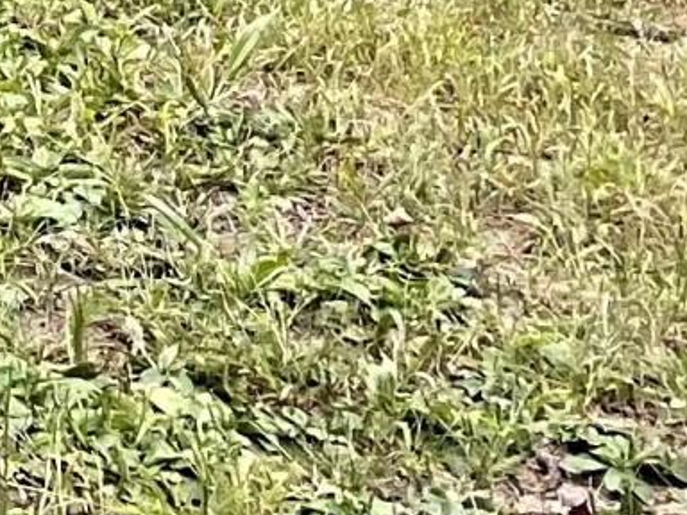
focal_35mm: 203
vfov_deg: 6.3
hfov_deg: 8.9
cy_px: -1348
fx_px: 4029
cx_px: -921
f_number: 1.6
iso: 64
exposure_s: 1/121
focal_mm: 4.2
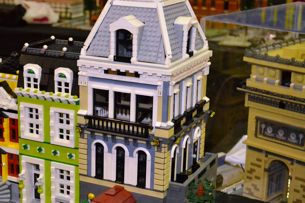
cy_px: 117
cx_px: 104
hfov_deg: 27.7
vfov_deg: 18.7
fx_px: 616
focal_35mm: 73
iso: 1400
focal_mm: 35
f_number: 5
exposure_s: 1/60
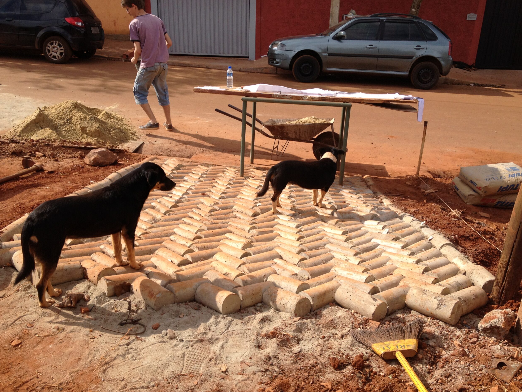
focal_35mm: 36
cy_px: 194
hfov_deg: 51.3
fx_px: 543
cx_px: 257
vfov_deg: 39.7
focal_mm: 4.28
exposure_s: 1/1104
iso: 64
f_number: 2.4
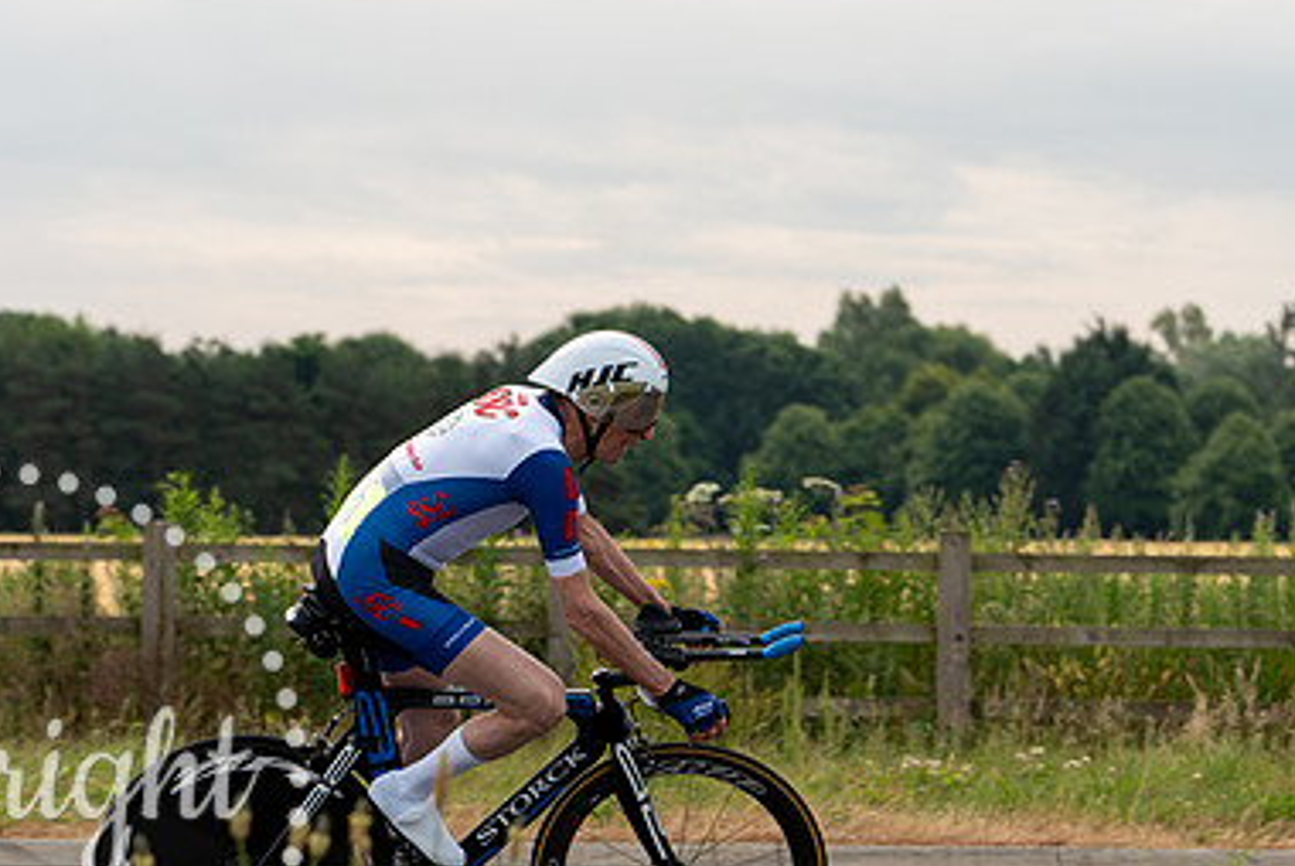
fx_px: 5760
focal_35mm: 160
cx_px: 745
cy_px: 465
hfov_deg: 12.8
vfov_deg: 8.6
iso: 160
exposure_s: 1/800
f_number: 4
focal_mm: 84
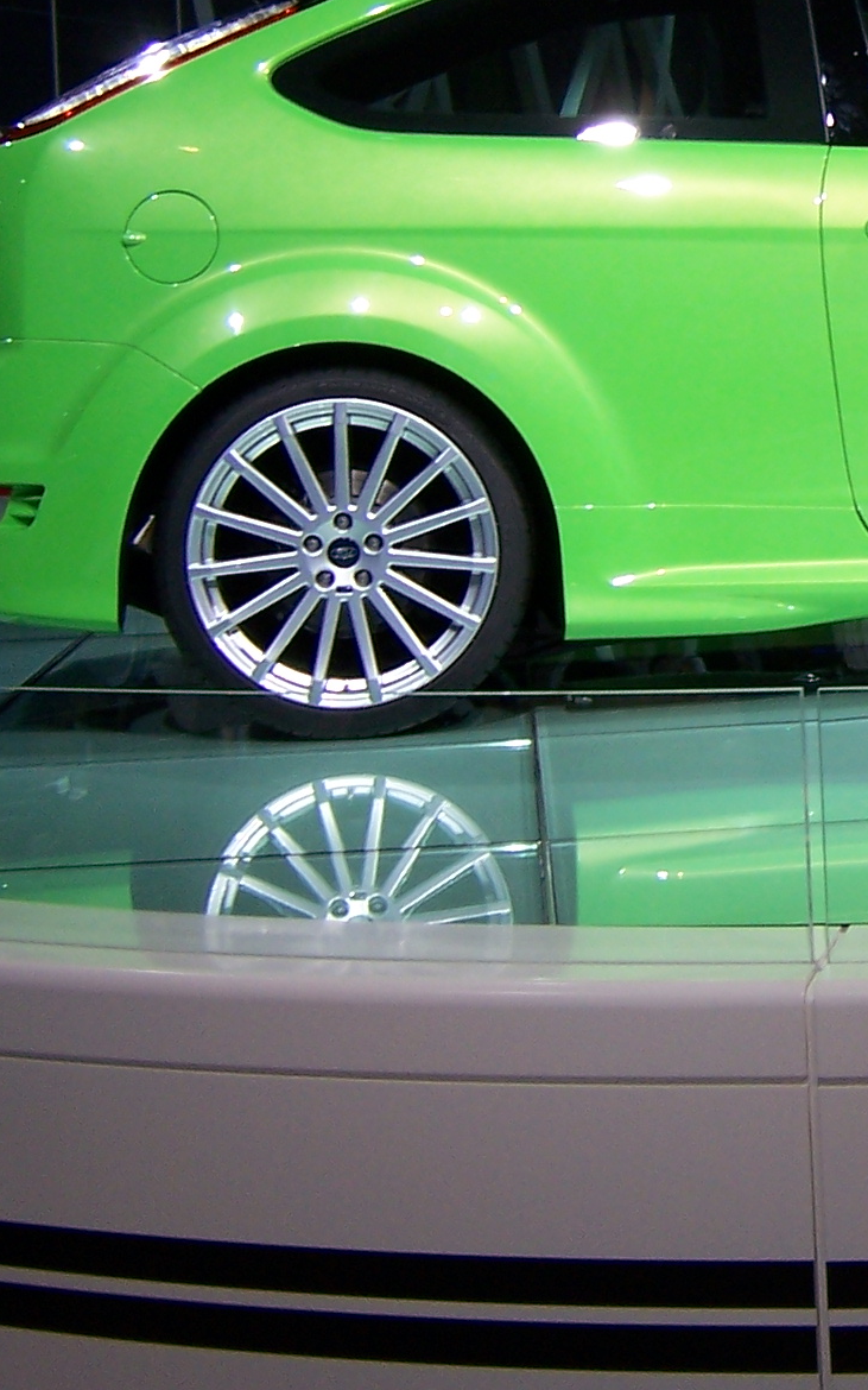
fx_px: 2915
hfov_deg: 16.3
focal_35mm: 77
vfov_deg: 26.6
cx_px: 1000
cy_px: 399
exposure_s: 1/125
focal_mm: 5.5
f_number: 3.4
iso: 80
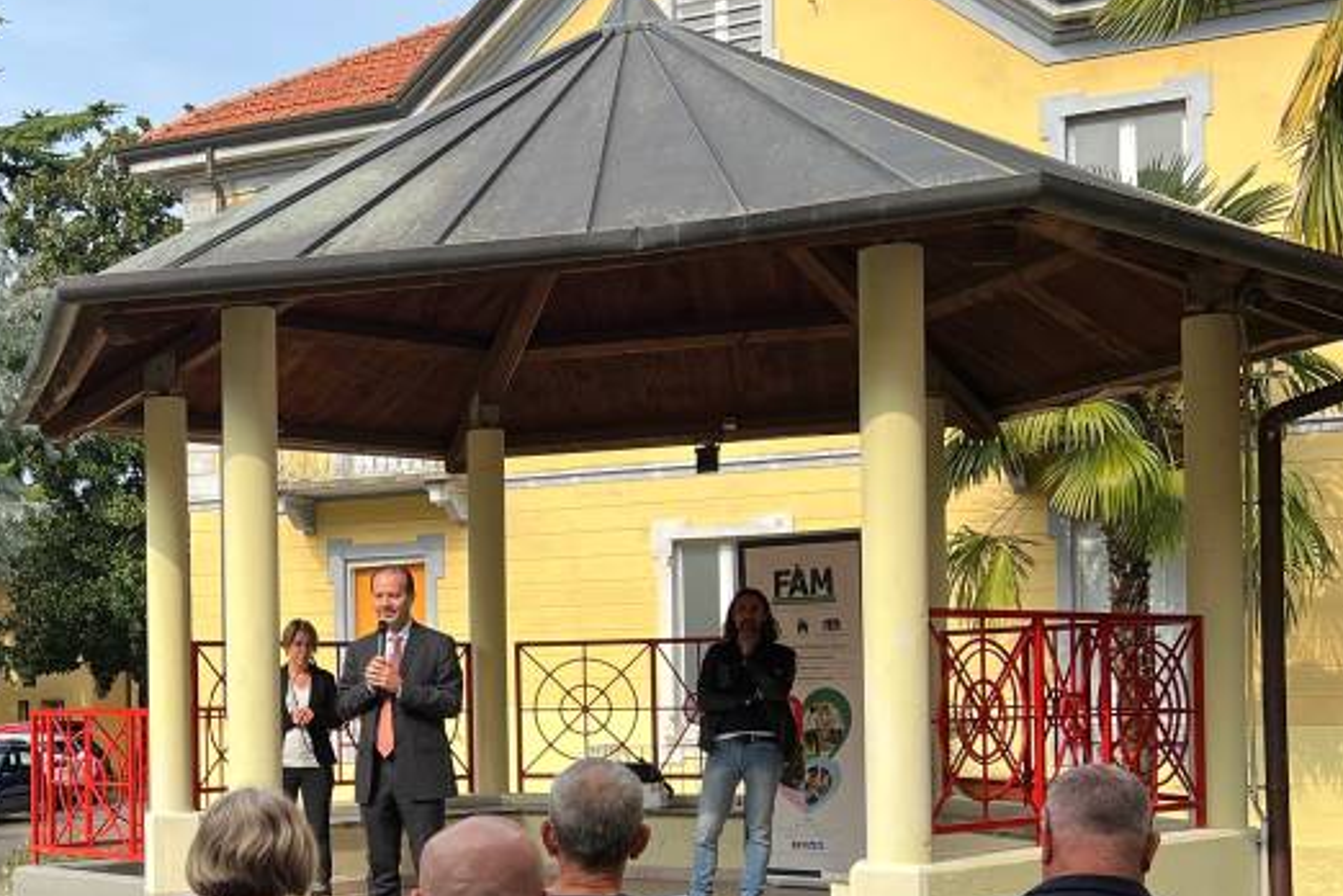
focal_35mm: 53
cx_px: 190
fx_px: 1977
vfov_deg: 25.3
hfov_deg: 35.7
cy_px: 659
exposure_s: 1/2457
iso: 50
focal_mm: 5.7
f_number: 1.5
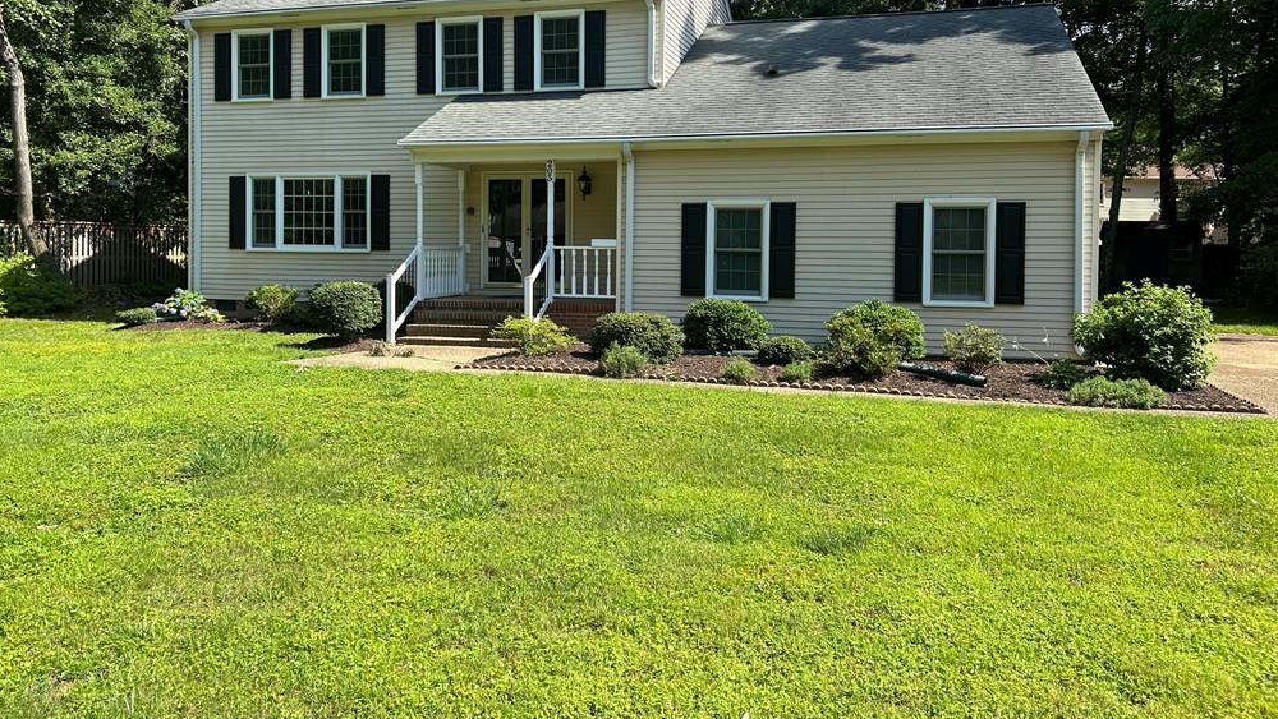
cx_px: 626
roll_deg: -1.4
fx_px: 983
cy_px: 257
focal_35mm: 29
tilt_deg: -1.9
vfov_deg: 39.9
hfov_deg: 66.0
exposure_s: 1/1808
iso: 50
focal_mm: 5.7
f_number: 1.5
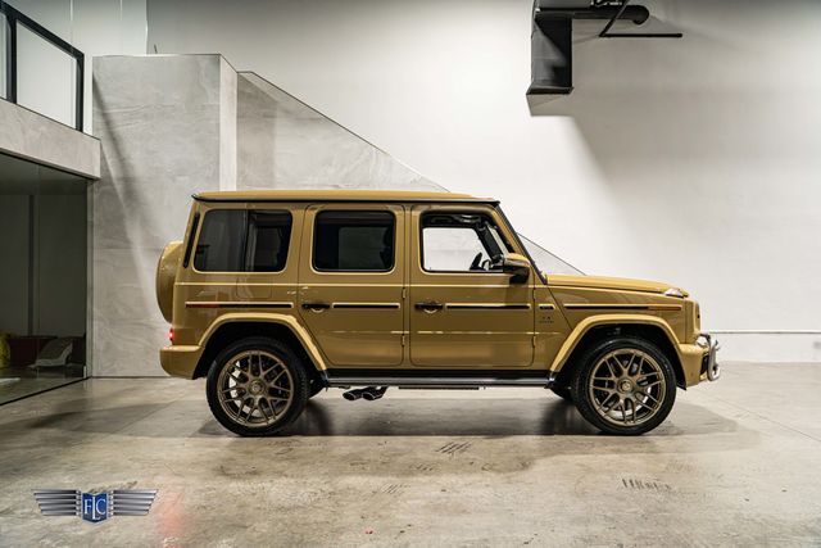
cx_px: 410
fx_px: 707
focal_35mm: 31
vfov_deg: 42.3
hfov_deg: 60.3
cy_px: 274
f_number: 4
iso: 1600
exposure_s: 1/100
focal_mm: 31
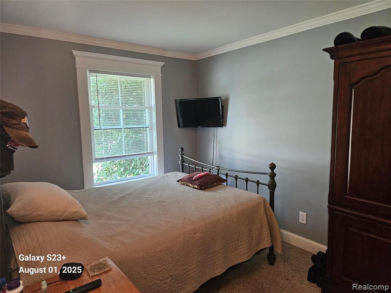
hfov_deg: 73.9
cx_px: 196
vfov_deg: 58.9
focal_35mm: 23
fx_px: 260
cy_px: 146
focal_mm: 5.4
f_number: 1.8
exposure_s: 1/120
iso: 400
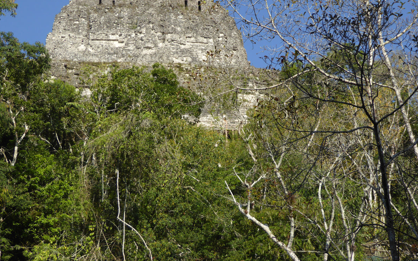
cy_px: 110
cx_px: 207
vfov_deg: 17.4
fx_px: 854
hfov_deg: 27.5
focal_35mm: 75
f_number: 4.5
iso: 100
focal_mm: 12.5
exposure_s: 1/400
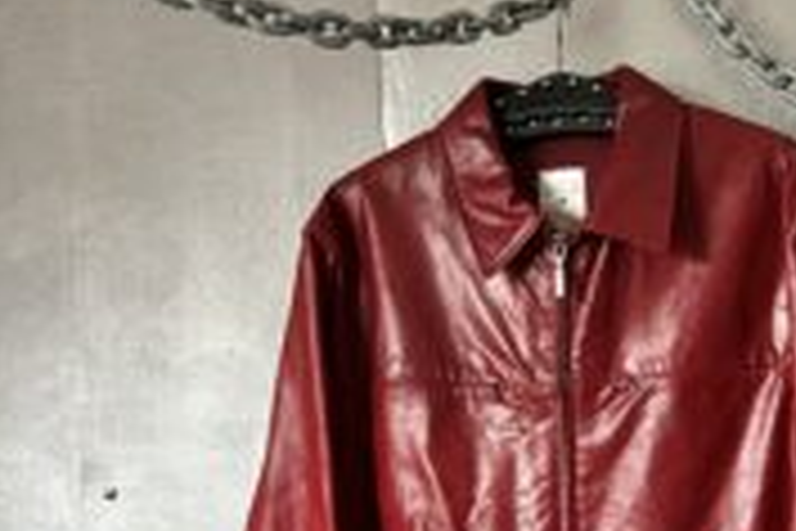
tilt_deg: -0.9
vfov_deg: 24.5
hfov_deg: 36.2
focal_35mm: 54
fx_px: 1194
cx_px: 578
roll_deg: +0.7
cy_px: 452
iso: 160
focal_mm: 5.7
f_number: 1.5
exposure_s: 1/60
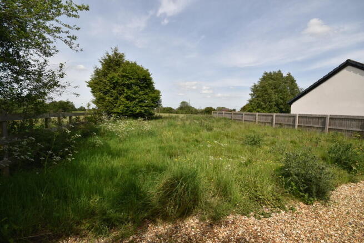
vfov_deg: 77.4
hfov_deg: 100.4
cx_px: 182
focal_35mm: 15
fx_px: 152
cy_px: 122
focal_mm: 10
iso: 100
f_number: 10
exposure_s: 1/200
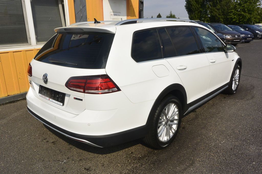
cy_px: 87
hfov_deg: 67.4
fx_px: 197
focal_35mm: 27
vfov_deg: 47.9
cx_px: 131
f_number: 13
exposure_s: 1/250
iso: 160
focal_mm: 10
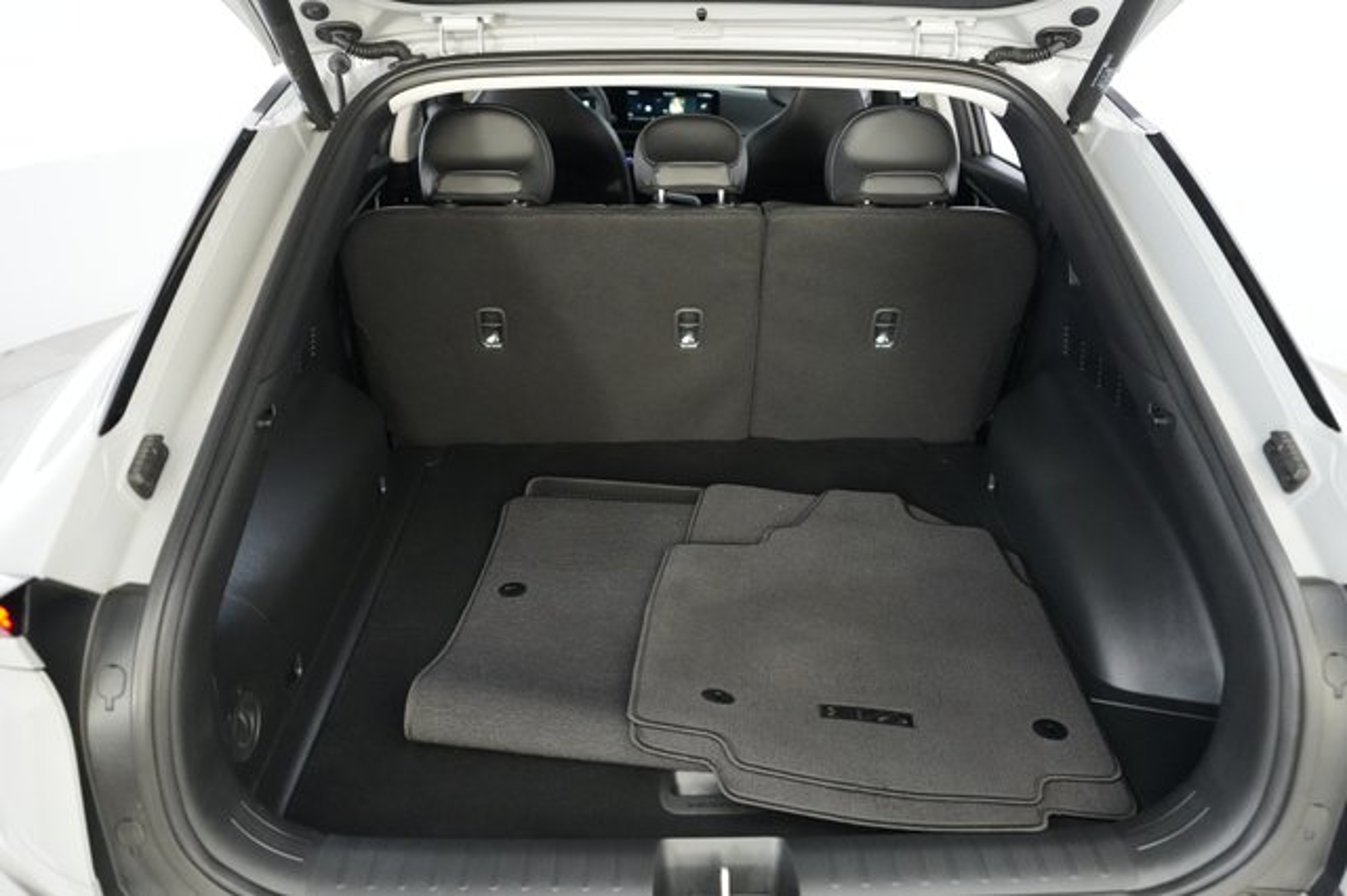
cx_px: 674
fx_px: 1047
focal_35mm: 28
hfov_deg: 65.5
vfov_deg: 46.4
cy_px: 448
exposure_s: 1/160
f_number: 2.8
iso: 10000
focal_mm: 28
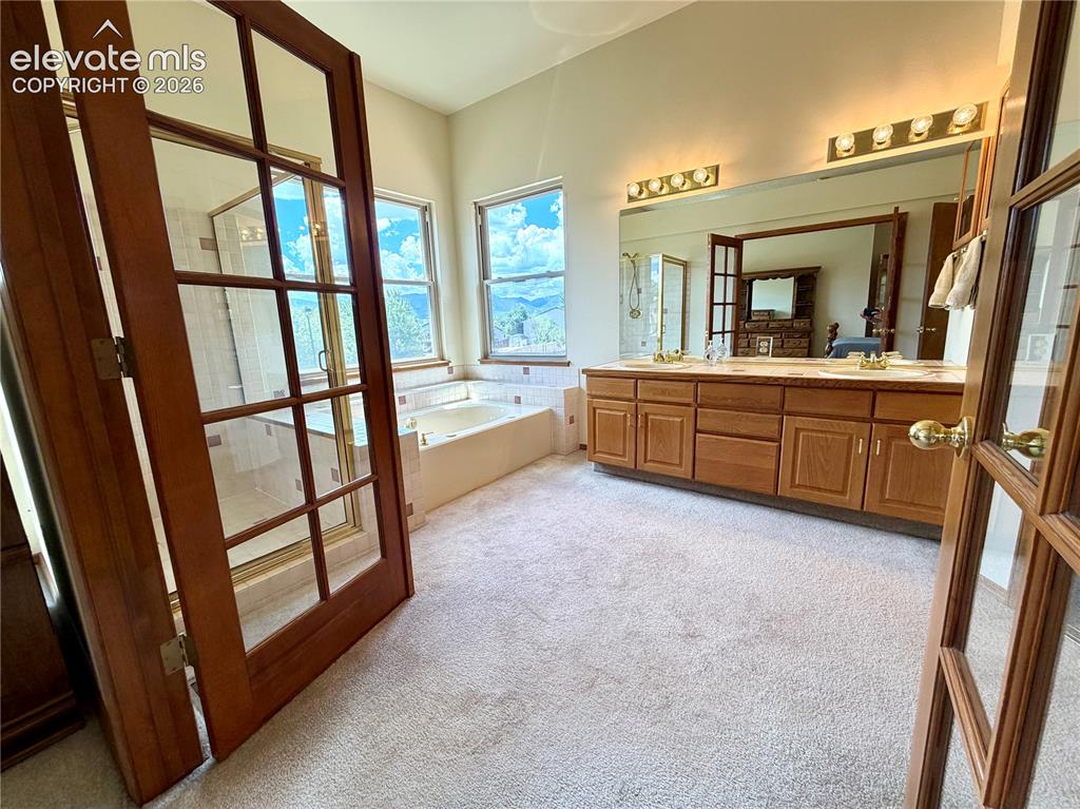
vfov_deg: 85.6
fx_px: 437
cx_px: 540
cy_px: 404
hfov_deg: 102.1
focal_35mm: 14
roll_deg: +3.1
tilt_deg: -11.1
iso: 64
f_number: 2.2
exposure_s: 1/120
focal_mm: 2.22
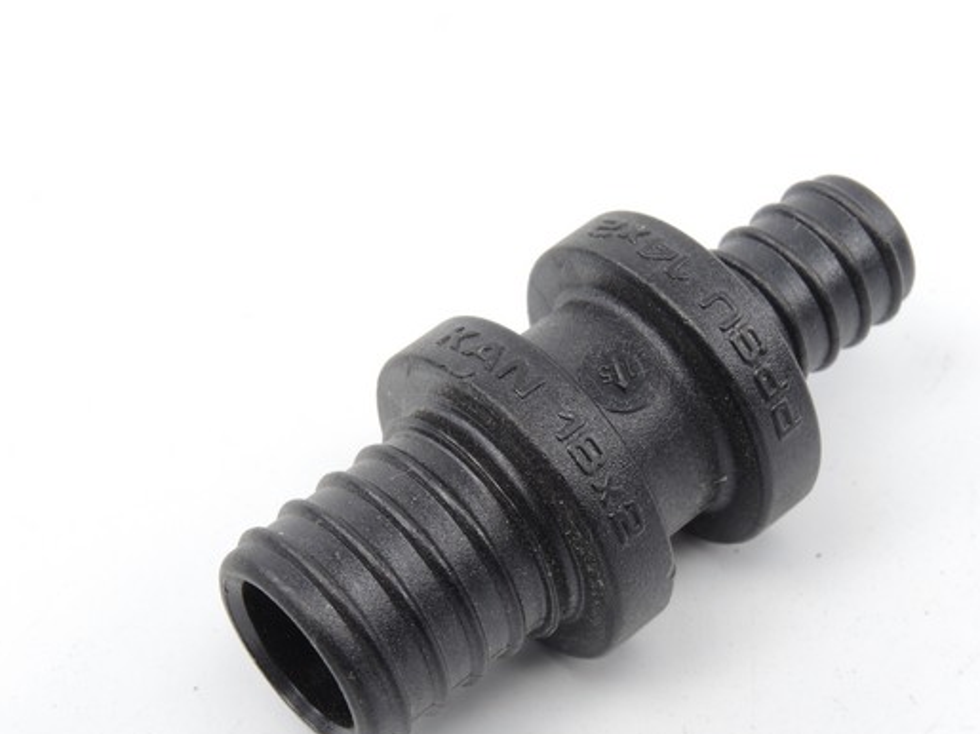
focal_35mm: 82
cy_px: 428
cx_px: 605
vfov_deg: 18.0
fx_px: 2321
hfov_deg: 23.8
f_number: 8
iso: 200
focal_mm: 14.1
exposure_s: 1/125
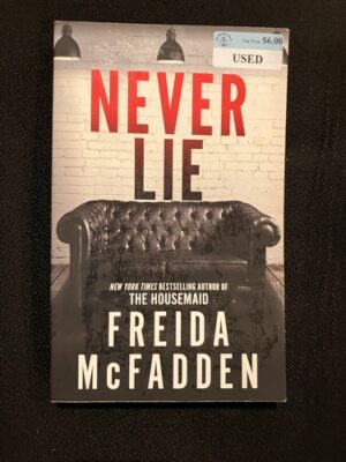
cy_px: 231
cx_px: 173
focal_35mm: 28
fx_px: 373
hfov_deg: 49.7
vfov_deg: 63.4
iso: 400
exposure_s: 1/40
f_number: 1.8
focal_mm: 3.99
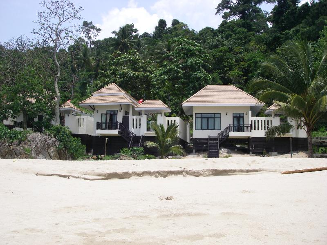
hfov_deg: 49.0
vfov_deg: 37.7
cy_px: 122
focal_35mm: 38
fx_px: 359
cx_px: 164
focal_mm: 6.3
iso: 64
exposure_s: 1/250
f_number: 6.6
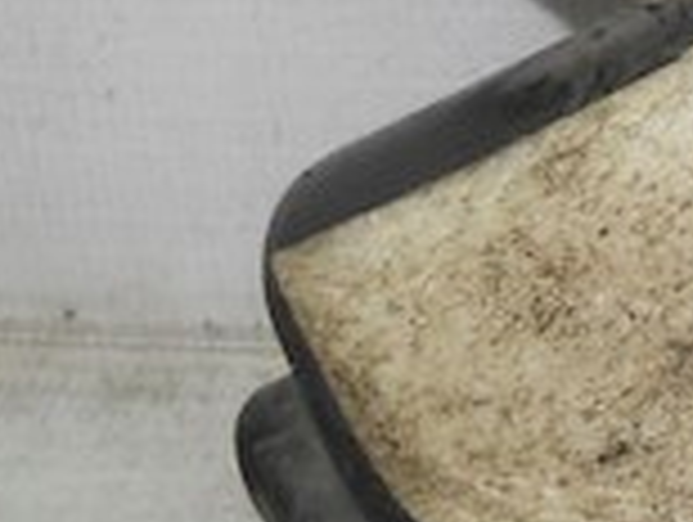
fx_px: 3409
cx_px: 1408
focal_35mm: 170
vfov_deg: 8.7
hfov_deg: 10.6
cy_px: 130
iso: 80
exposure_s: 1/30
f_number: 5.5
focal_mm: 6.72
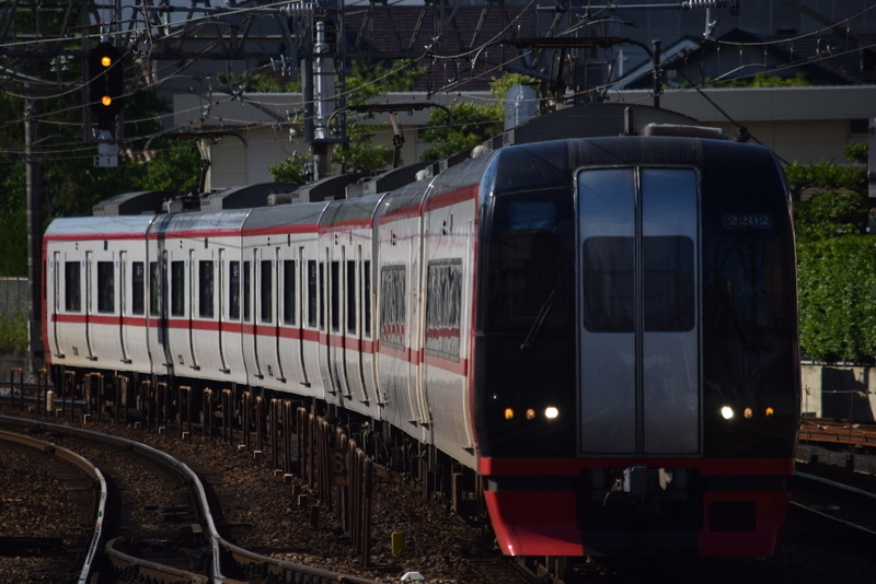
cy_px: 292
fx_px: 10223
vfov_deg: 3.3
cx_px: 438
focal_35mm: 420
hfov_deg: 4.9
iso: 100
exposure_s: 1/800
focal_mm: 280
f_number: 5.6
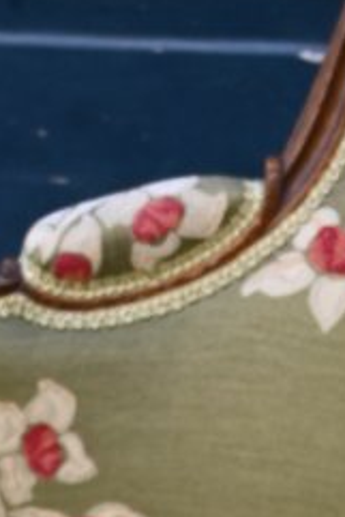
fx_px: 3053
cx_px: 339
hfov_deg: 6.4
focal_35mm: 213
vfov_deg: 9.4
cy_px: 794
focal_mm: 28.5
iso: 250
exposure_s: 1/250
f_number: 4
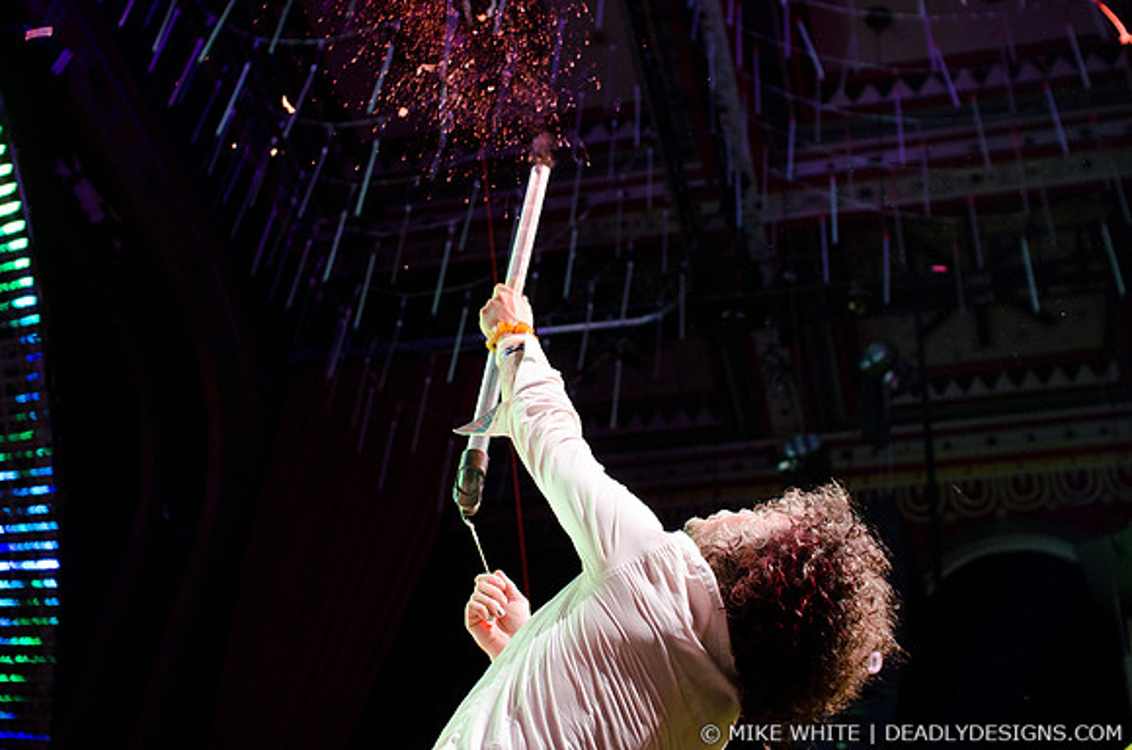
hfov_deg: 43.7
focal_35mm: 45
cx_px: 566
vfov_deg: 29.7
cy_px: 375
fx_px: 1412
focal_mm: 30
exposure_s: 1/400
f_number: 3.5
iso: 1600
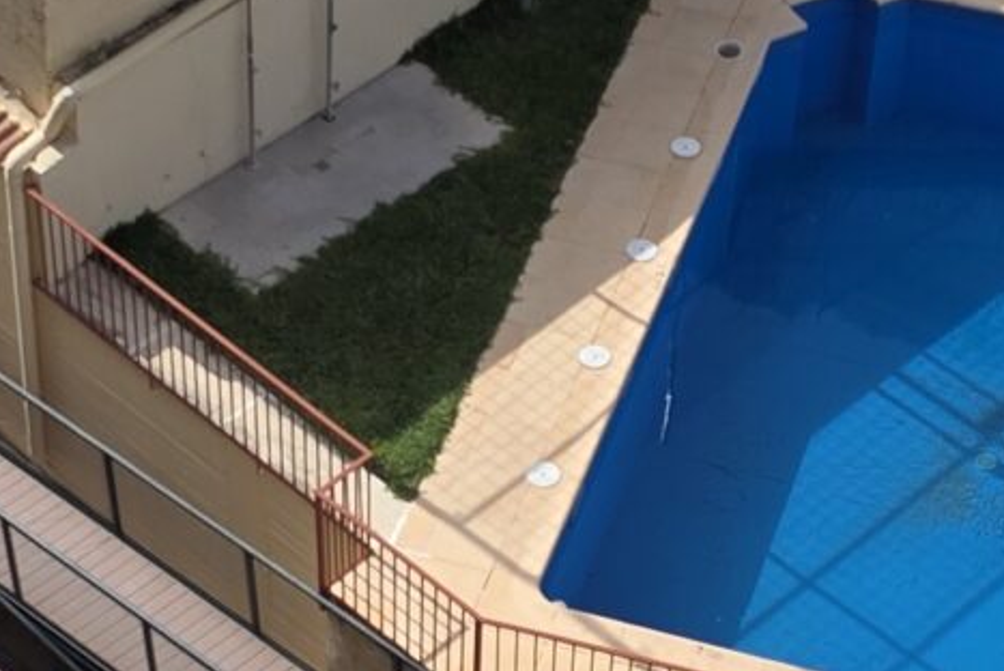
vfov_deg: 10.5
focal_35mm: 131
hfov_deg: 15.6
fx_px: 3656
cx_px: 531
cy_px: 536
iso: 80
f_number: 1.7
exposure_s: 1/6809
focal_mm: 6.3
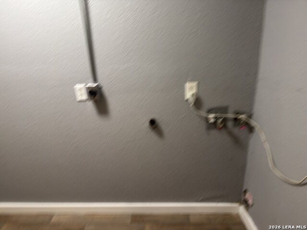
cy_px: 115
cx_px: 154
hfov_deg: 71.6
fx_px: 213
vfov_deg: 56.8
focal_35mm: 24
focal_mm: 6.76
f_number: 1.78
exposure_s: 1/60
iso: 200
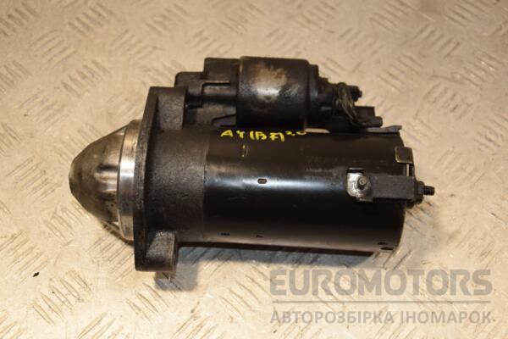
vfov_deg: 25.8
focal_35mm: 52
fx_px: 741
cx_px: 254
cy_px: 170
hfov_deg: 37.9
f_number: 5
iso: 800
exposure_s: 1/200
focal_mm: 35
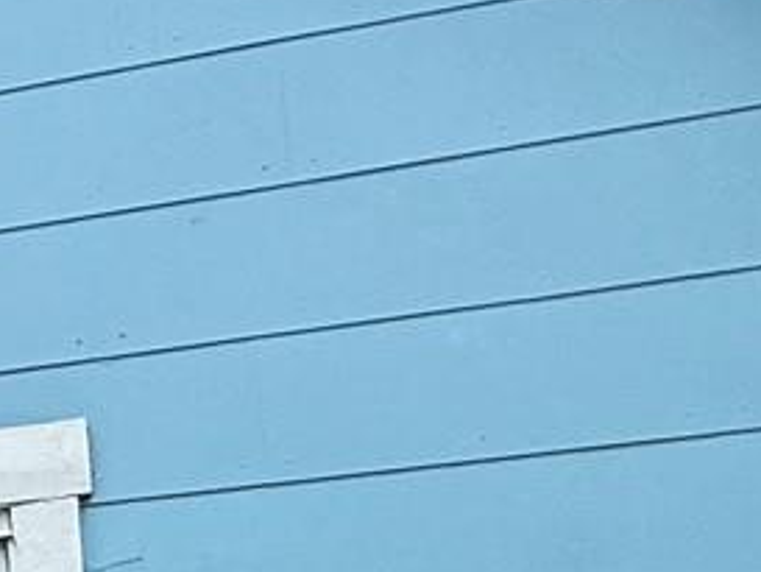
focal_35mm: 82
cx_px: -741
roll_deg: -0.5
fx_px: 1803
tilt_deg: +10.2
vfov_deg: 16.1
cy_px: 918
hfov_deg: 17.4
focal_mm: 2.22
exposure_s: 1/1572
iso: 64
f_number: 2.2
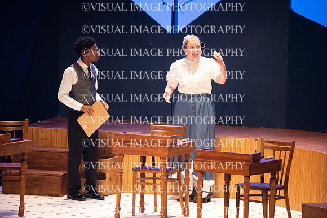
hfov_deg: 4.9
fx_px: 3813
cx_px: 164
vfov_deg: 3.3
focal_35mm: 420
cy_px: 109
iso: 10000
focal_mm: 420
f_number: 6.3
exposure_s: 1/160
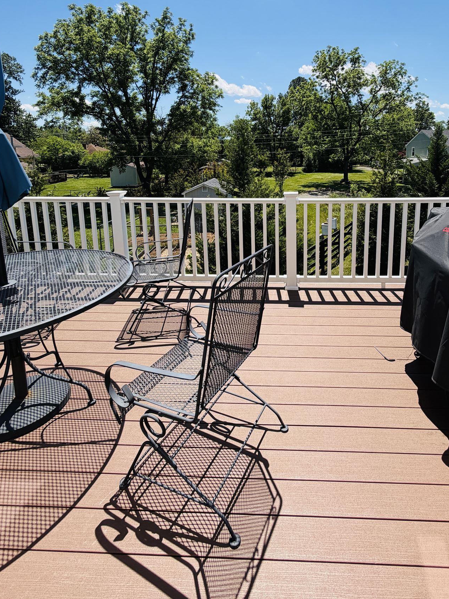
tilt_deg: -9.5
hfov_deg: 67.9
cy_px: 203
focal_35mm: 19
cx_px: 273
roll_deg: -0.2
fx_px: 329
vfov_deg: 82.0
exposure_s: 1/770
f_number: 2.2
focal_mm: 2.22
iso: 20
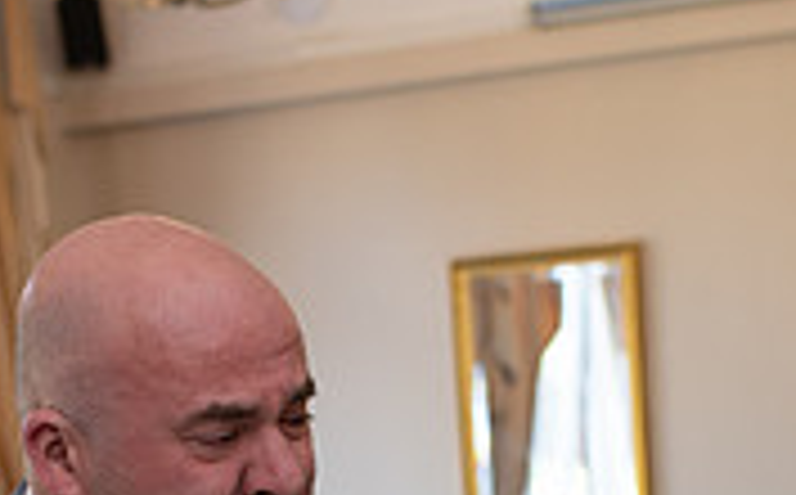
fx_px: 2534
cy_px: 832
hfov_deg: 17.9
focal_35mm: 117
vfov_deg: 10.6
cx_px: 396
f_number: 2.8
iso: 400
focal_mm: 35
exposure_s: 1/100
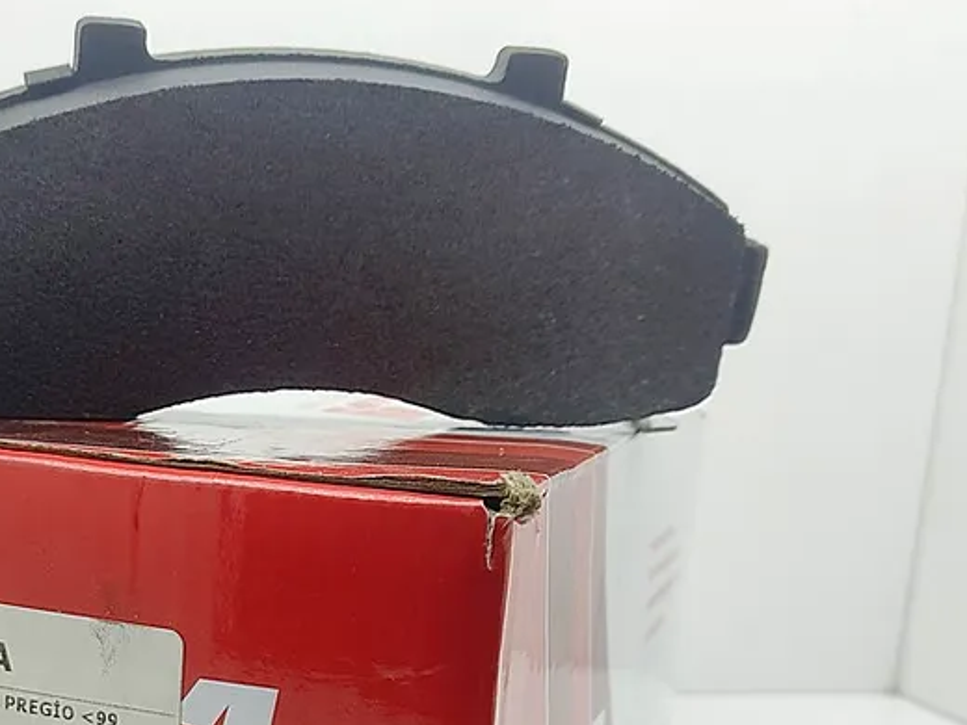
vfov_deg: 23.6
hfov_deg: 31.6
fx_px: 1676
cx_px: 238
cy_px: 684
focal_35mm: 60
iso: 100
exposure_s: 1/197
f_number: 1.79
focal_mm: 4.74
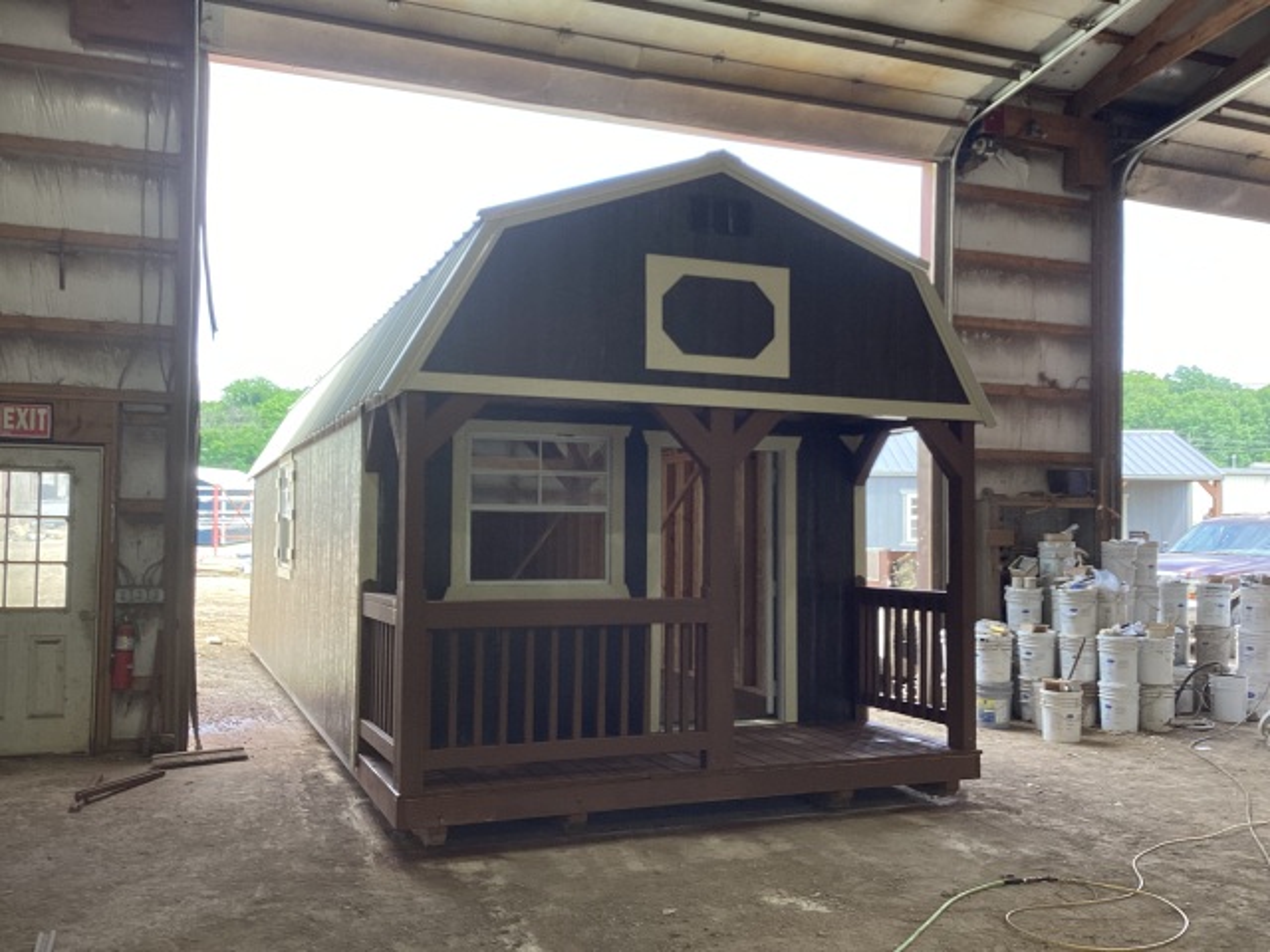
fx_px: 1137
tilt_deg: +2.0
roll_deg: -1.2
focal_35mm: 31
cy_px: 476
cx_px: 635
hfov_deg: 58.4
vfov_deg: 45.4
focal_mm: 3.3
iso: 32
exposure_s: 1/120
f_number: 2.4
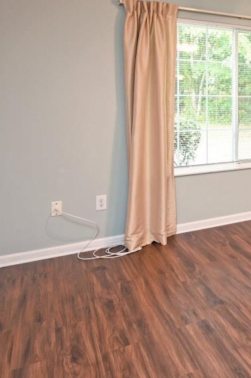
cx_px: 344
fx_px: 387
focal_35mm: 37
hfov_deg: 28.1
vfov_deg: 50.2
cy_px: 103
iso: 500
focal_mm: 14
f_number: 4
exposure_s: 1/60
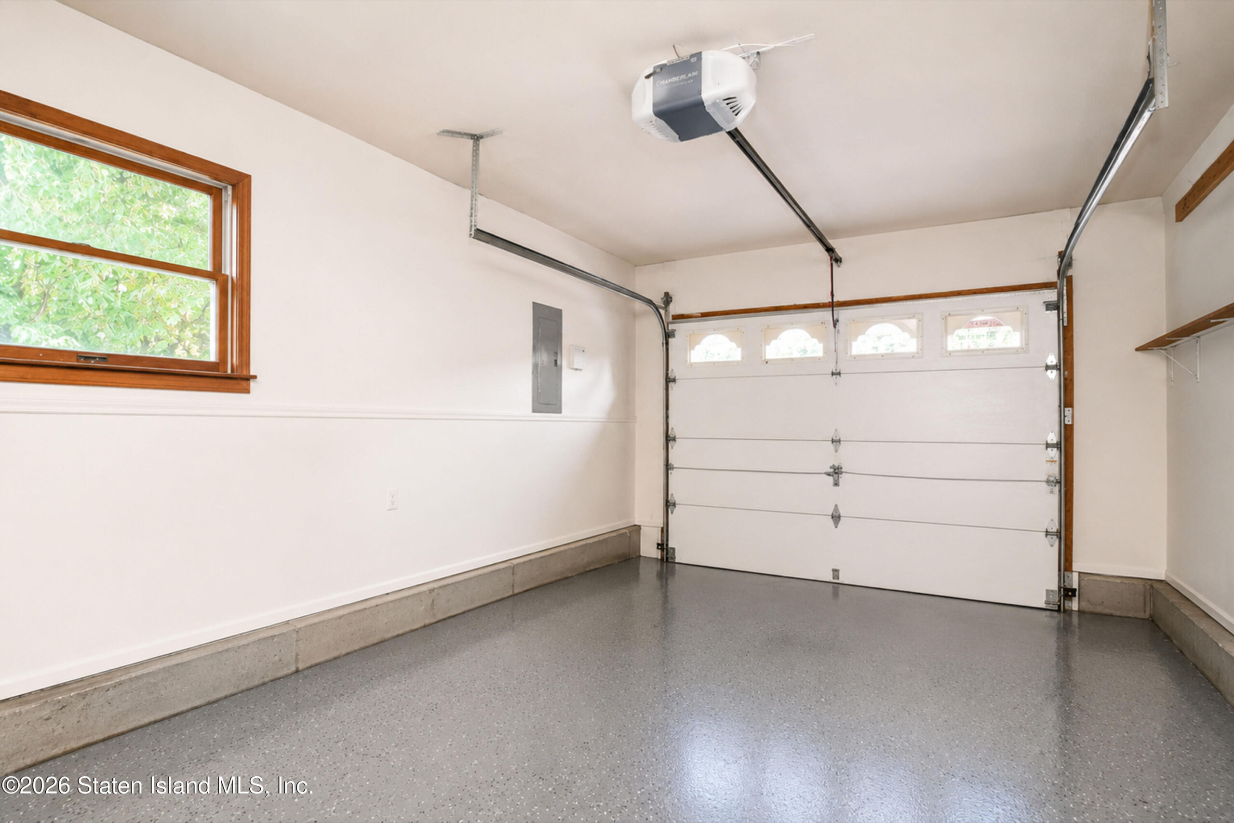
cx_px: 617
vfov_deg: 77.3
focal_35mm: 15
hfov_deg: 100.4
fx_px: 514
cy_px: 412
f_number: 7.1
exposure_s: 1/60
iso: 1600
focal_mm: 10
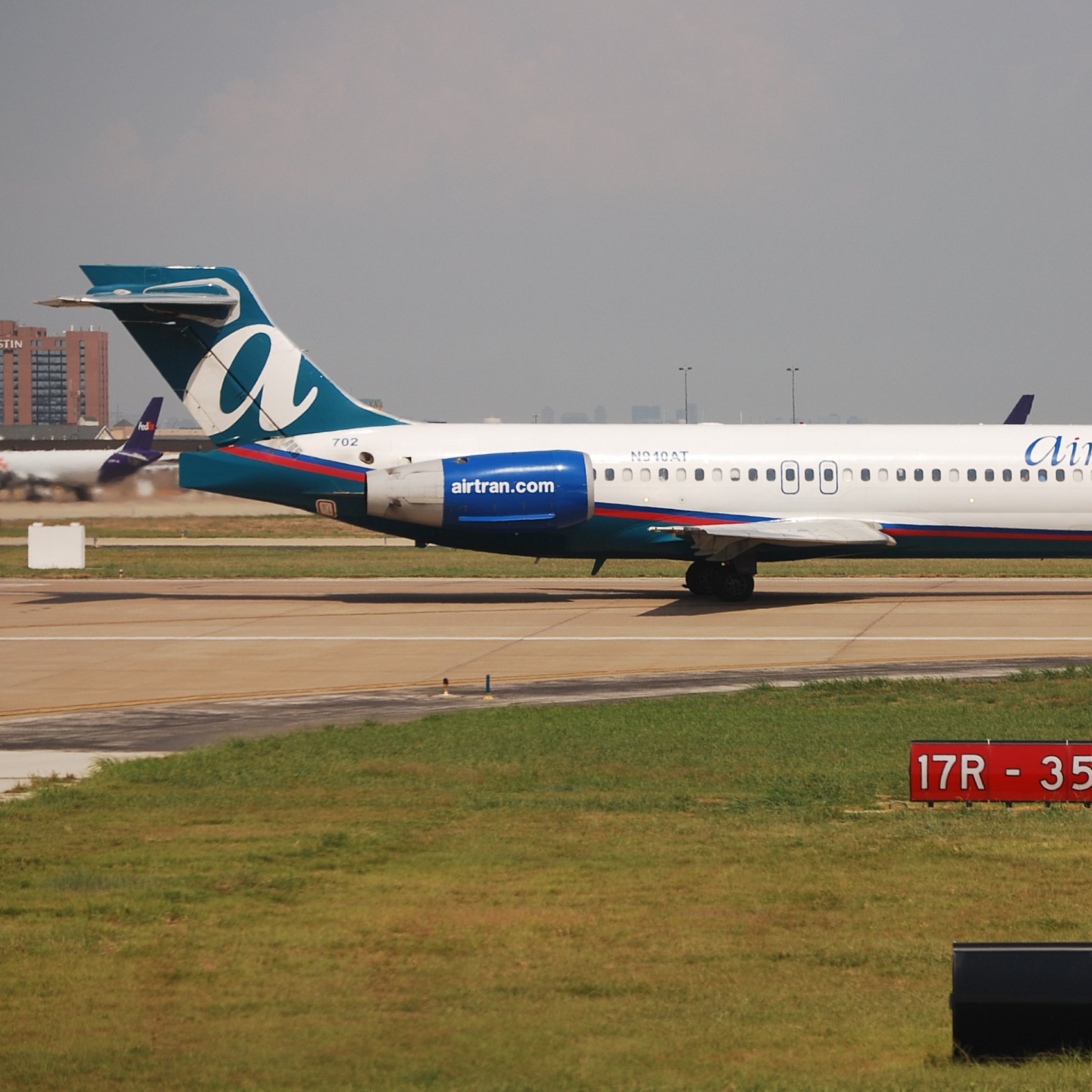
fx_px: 5805
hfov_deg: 10.7
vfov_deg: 10.7
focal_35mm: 163
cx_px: 791
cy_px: 545
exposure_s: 1/640
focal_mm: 85
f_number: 6.3
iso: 100
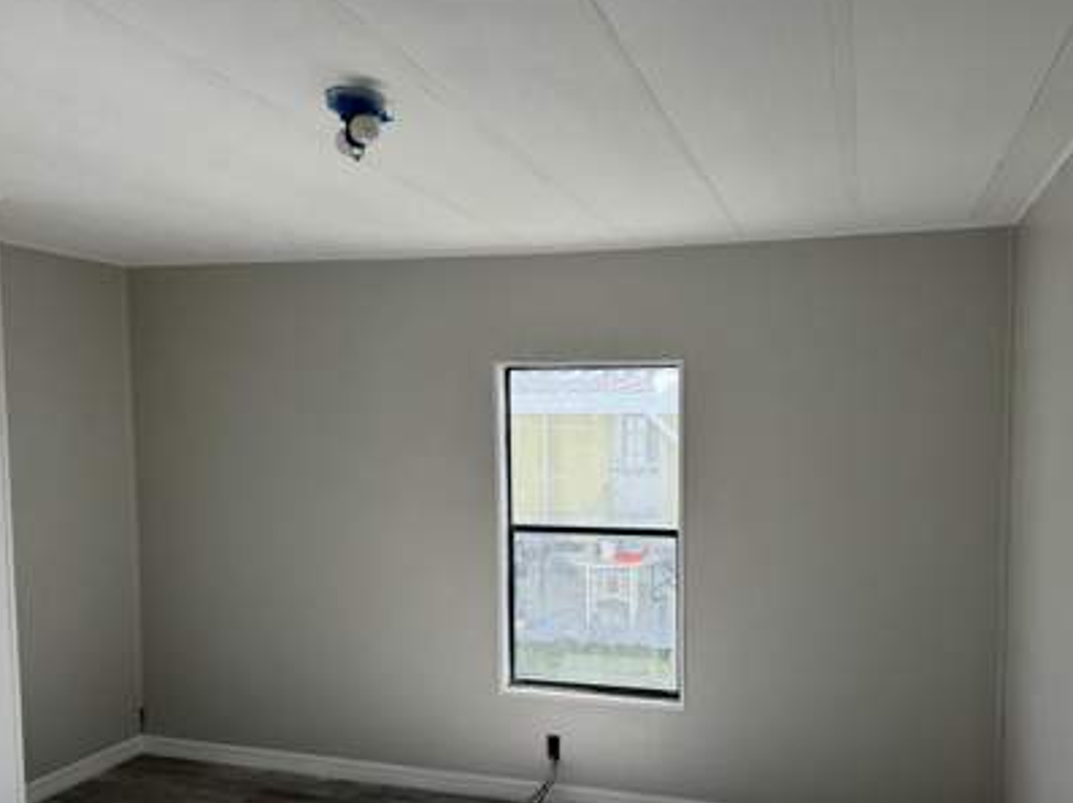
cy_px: 466
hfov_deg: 61.5
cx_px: 597
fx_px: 898
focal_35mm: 29
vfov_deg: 48.0
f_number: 1.78
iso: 80
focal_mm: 6.76
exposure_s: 1/739
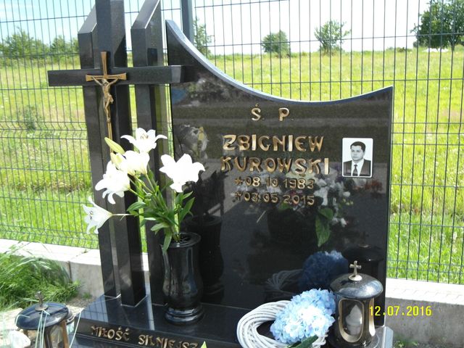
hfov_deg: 51.4
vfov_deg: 39.7
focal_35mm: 36
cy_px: 174
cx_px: 232
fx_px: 483
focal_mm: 7.8
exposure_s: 1/1000
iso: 80
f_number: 2
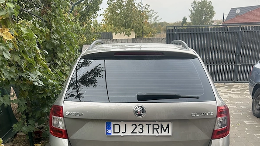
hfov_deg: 52.8
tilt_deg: -21.5
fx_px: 262
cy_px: 132
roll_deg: +3.5
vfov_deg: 29.8
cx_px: 130
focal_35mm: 38
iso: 50
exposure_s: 1/383
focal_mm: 5.7
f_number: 1.5
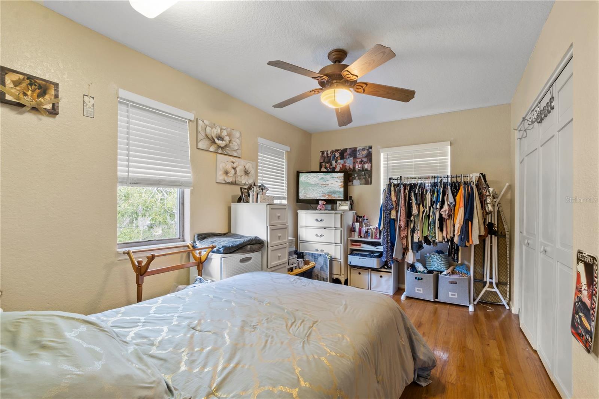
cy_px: 200
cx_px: 300
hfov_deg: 100.4
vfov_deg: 77.3
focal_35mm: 15
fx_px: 250
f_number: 14
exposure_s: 4
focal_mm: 10
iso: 200
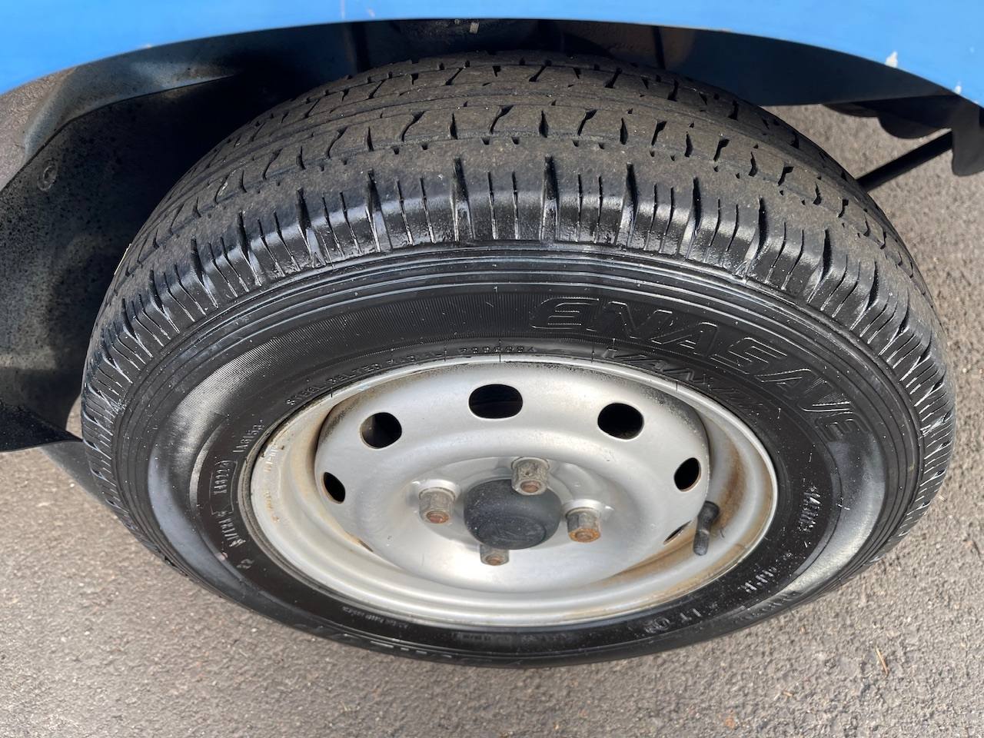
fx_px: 711
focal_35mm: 25
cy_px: 369
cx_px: 492
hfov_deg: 69.4
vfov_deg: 54.9
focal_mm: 5.1
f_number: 1.6
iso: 32
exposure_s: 1/186
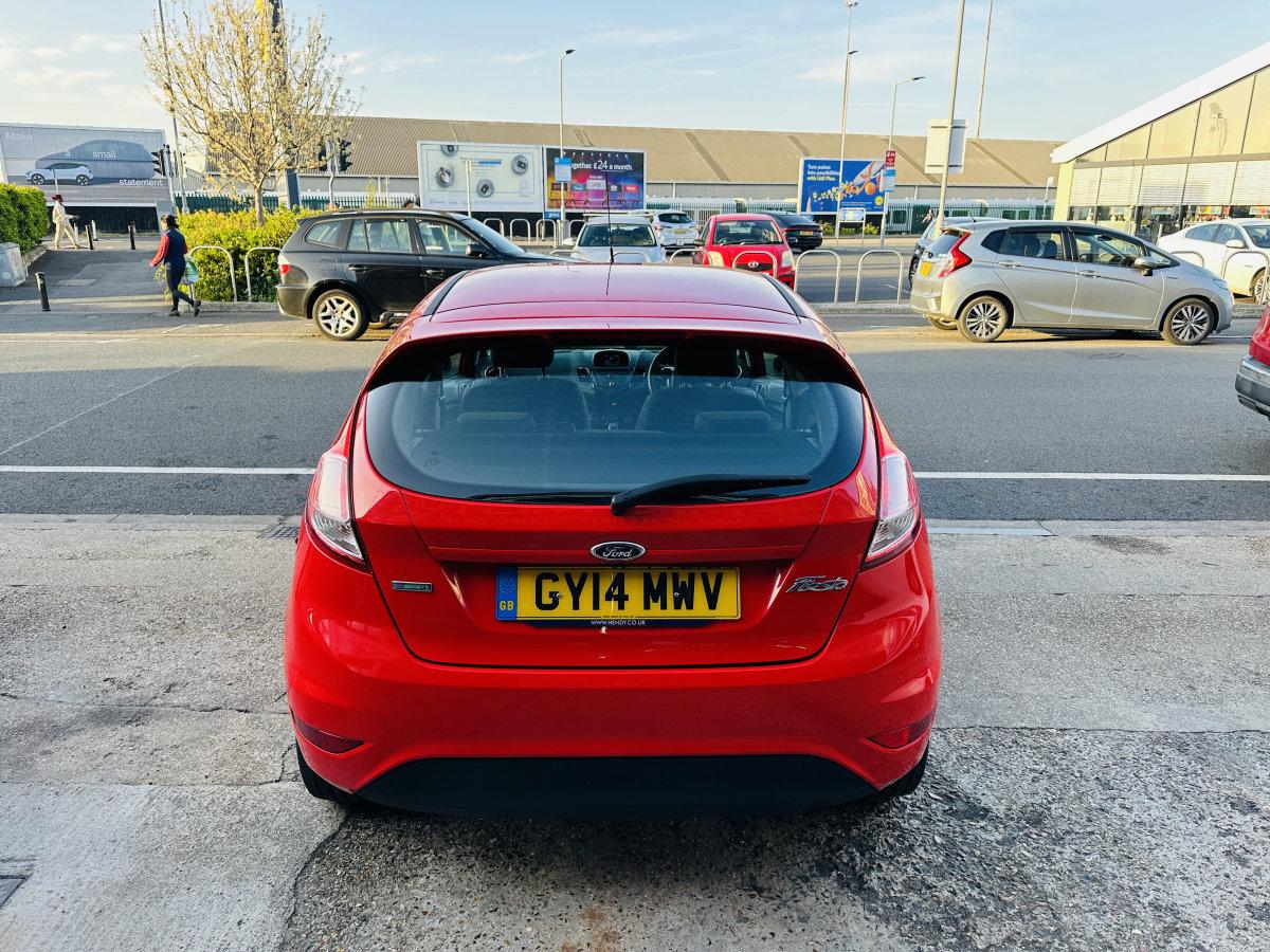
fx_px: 881
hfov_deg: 71.6
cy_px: 476
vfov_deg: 56.8
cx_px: 635
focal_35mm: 24
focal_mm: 6.86
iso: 80
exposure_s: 1/328
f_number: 1.78
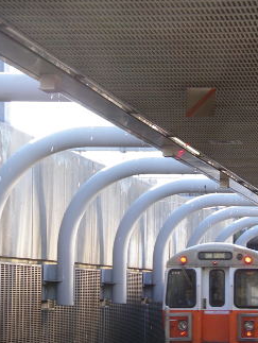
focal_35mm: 138
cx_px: 191
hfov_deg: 10.7
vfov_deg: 14.2
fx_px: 1369
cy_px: 285
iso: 125
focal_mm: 14.9
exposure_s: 1/100
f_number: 3.5
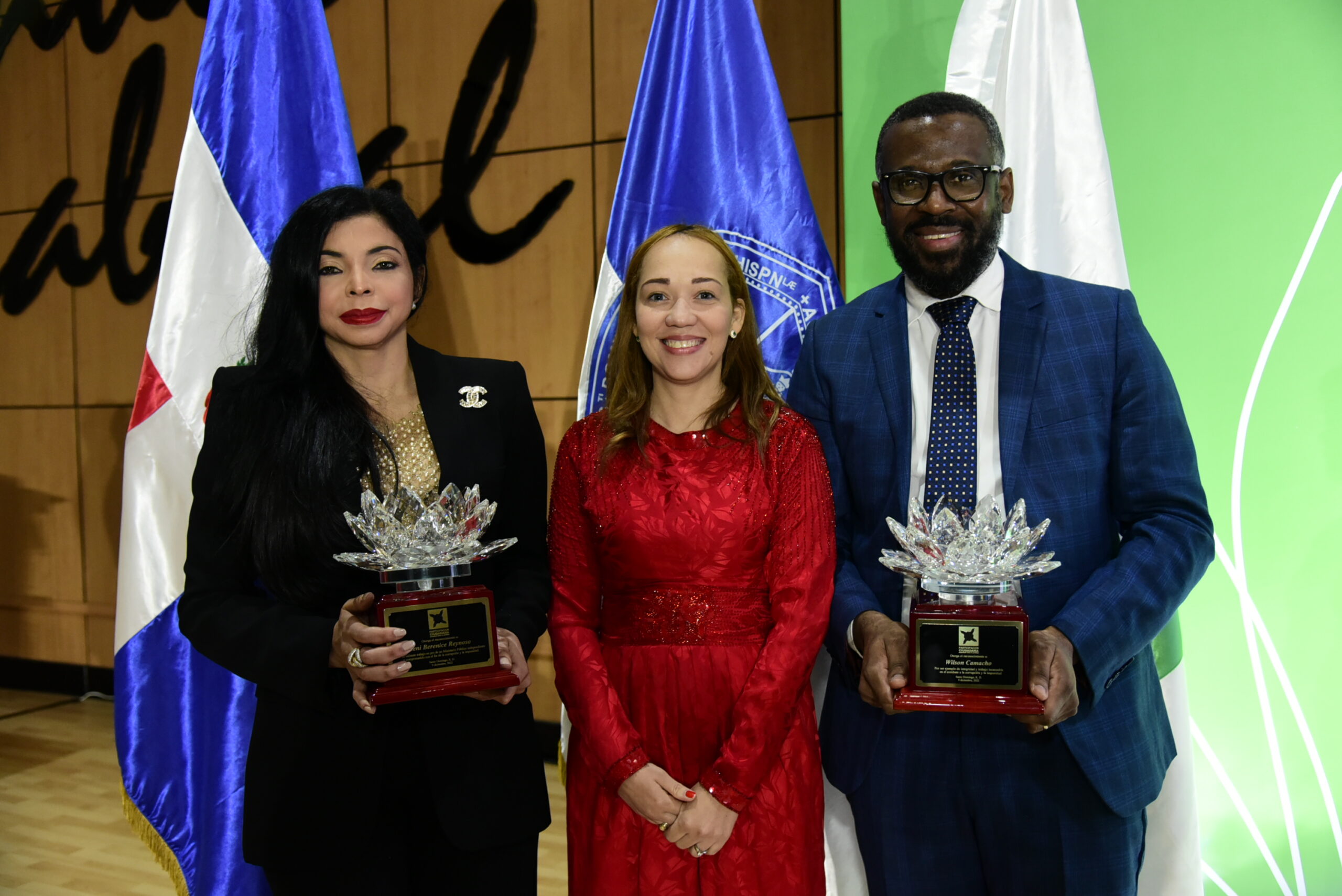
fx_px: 1268
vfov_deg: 38.9
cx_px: 671
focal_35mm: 34
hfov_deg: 55.8
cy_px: 448
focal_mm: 34
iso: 3200
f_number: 4
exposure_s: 1/60
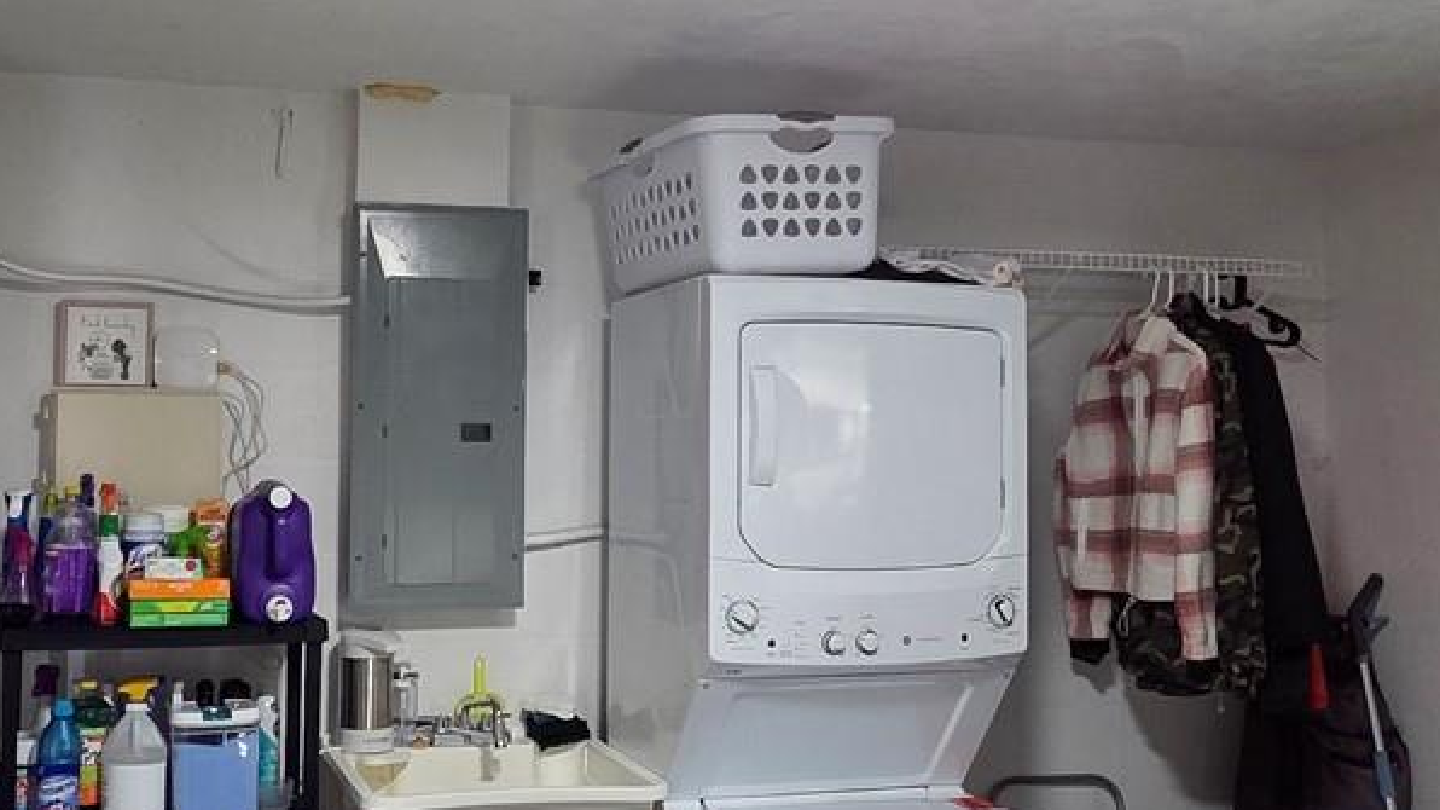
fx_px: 1451
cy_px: 360
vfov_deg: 31.1
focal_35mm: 38
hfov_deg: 52.6
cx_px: 606
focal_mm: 2.2
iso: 400
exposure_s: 1/60
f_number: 2.2
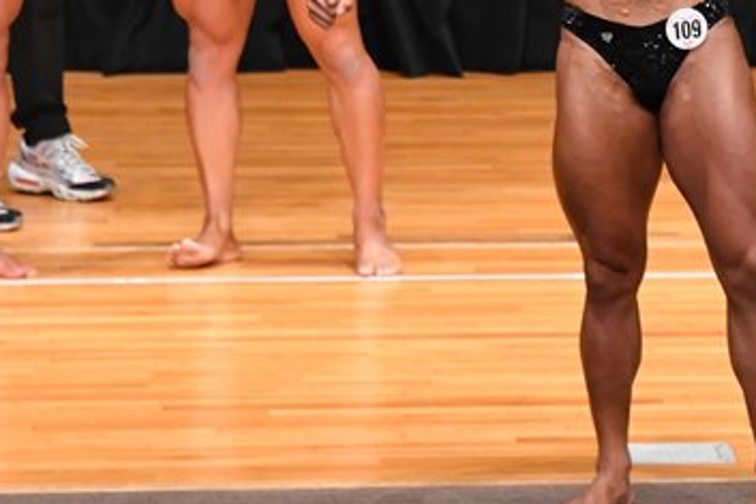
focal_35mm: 494
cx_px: 770
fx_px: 10369
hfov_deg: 4.2
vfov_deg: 2.8
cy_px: 36
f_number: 5.6
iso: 5000
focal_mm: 150
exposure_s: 1/400
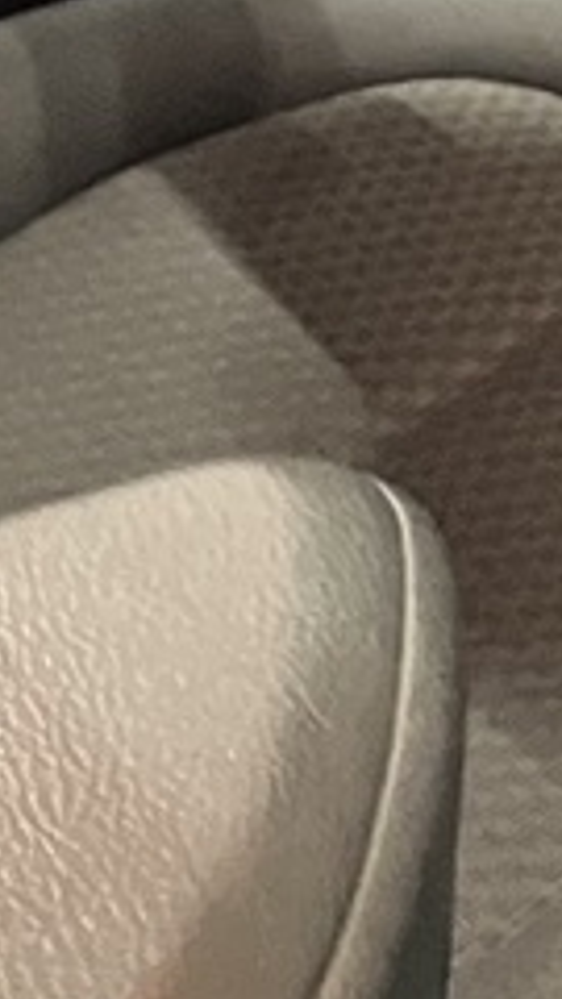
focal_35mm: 183
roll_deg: -1.5
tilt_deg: -20.9
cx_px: 1544
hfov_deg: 6.2
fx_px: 4848
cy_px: -366
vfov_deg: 11.4
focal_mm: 3.99
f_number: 1.8
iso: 640
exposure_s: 1/25
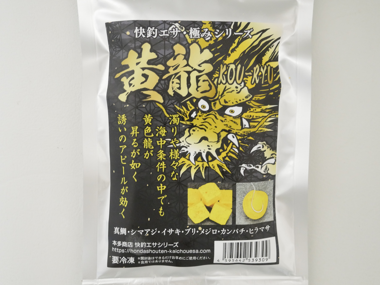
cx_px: 190
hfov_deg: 49.0
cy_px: 142
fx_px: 417
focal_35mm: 38
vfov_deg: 37.7
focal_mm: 19
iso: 3200
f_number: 2.8
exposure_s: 1/15
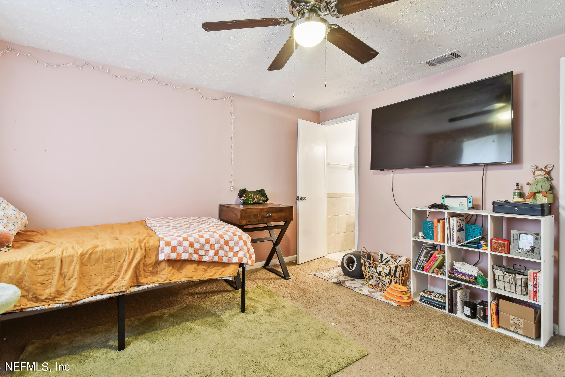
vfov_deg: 73.7
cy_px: 184
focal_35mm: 16
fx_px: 251
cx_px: 269
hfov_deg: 96.7
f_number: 7.1
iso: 100
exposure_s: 1/1.67
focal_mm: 10
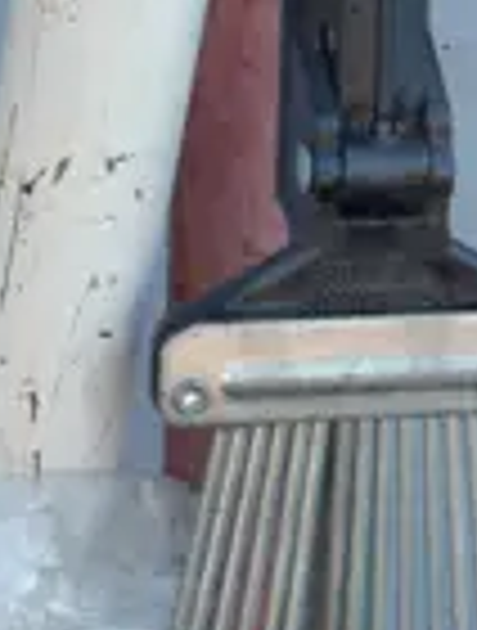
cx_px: -61
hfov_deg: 3.9
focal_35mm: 379
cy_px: 878
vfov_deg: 5.2
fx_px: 6921
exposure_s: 1/60
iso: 200
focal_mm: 26
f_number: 5.3
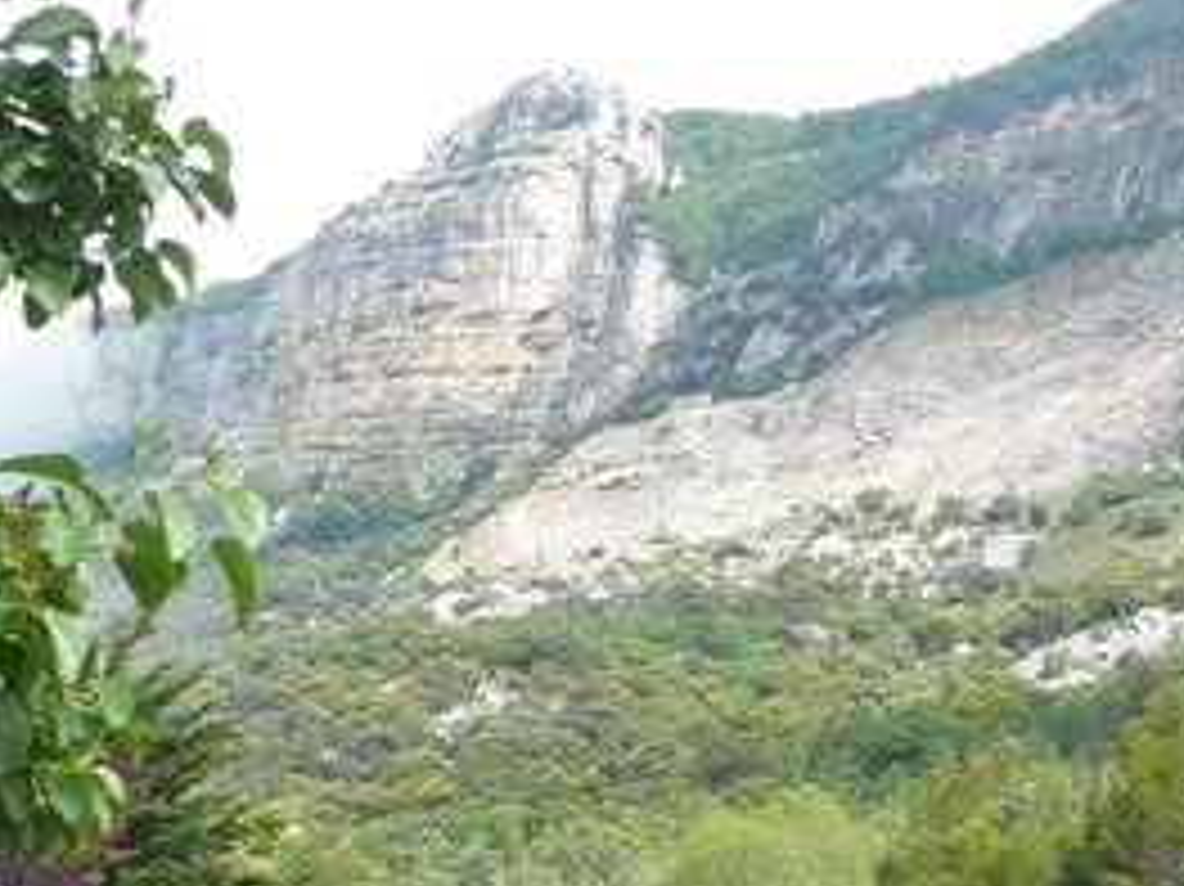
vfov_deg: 18.3
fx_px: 2735
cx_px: 981
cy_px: 639
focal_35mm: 80
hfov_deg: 24.0
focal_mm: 5.2
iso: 80
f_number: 2.8
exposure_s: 1/640
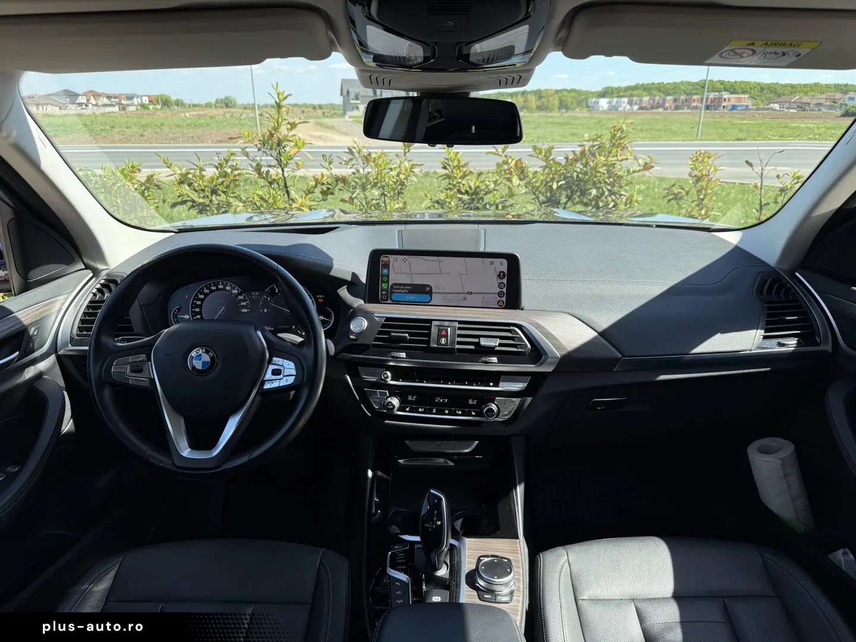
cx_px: 428
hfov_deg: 71.6
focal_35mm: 24
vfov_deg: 56.8
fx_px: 593
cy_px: 321
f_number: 1.78
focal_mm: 6.76
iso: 100
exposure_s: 1/1211
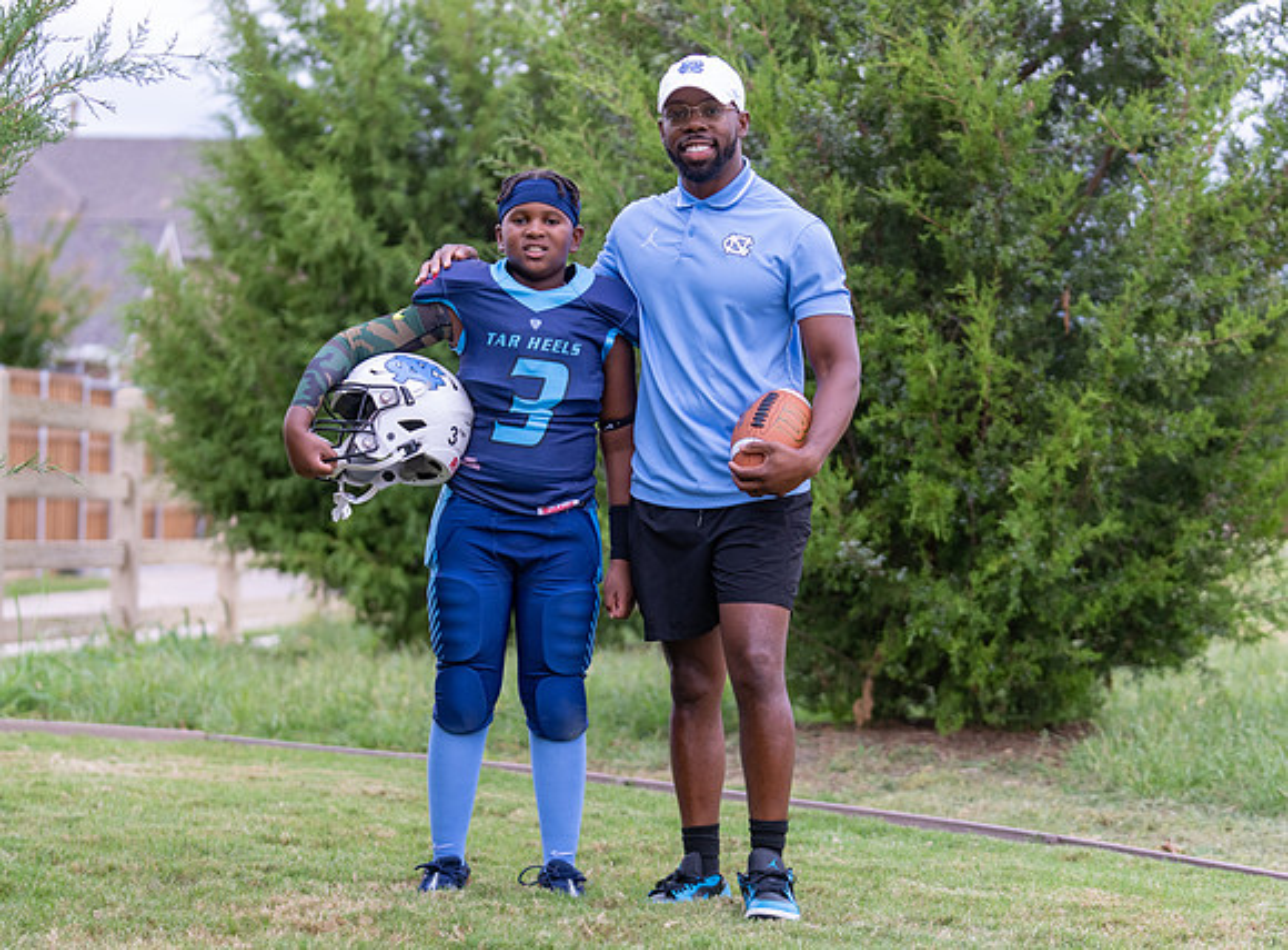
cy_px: 514
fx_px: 3280
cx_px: 636
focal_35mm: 89
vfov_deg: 16.5
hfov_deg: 22.2
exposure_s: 1/320
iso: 500
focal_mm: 74
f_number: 2.8
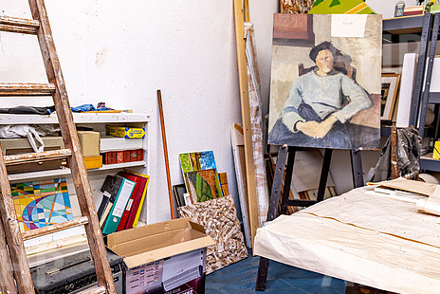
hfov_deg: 61.7
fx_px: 367
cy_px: 165
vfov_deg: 43.6
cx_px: 193
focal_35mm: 30
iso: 64
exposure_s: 1/8
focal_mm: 24
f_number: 5.6
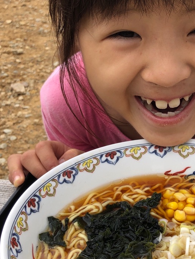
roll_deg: -1.3
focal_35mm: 65
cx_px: 166
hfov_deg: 22.2
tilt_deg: -20.8
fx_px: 488
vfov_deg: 29.5
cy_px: 74
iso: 20
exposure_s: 1/873
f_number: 1.8
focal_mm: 3.99
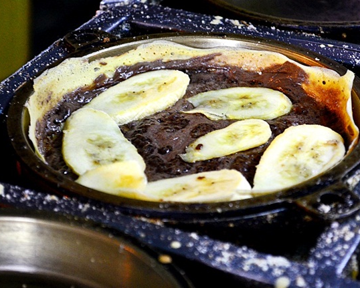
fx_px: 1148
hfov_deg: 17.8
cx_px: 222
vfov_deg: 14.3
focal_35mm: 108
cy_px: 134
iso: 1250
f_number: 5.6
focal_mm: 55
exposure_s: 1/20
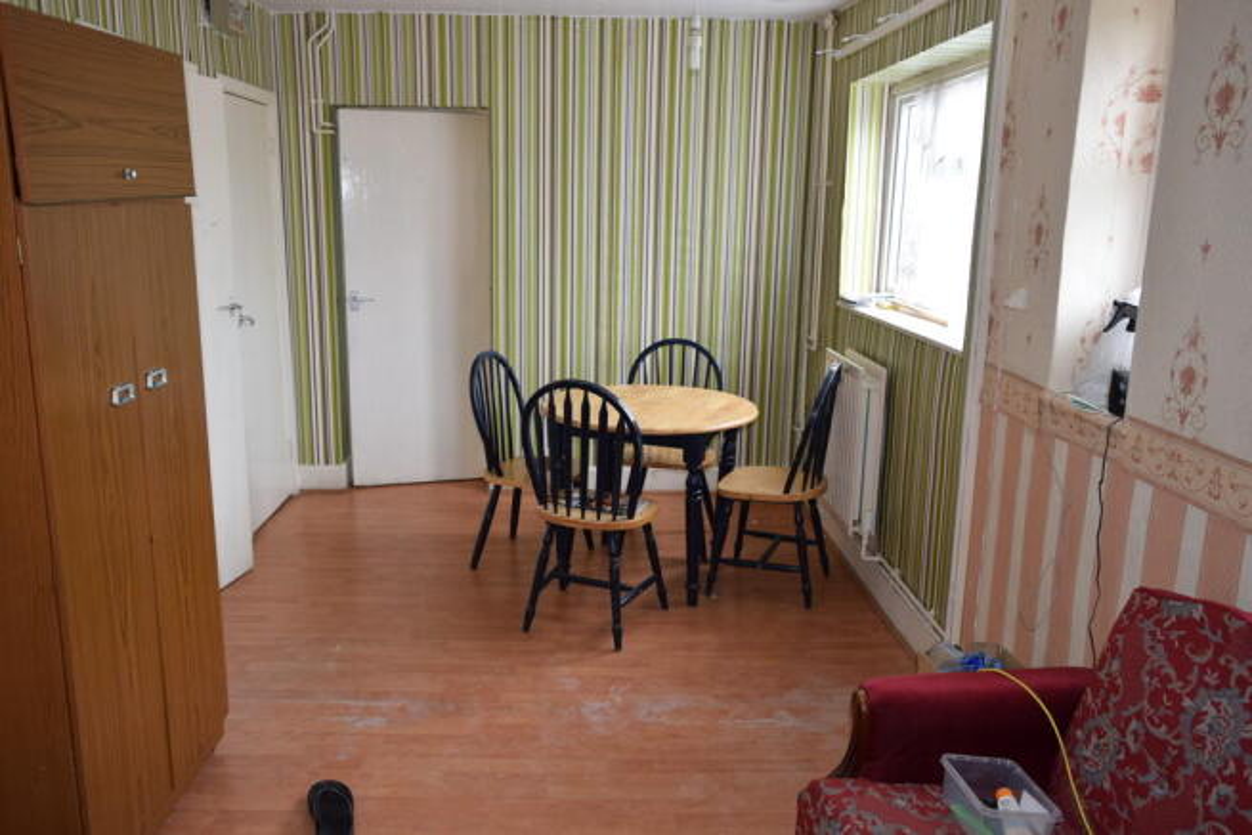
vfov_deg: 48.0
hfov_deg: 67.4
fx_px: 939
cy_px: 418
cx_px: 626
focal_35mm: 27
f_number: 5
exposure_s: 1/100
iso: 800
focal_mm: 18
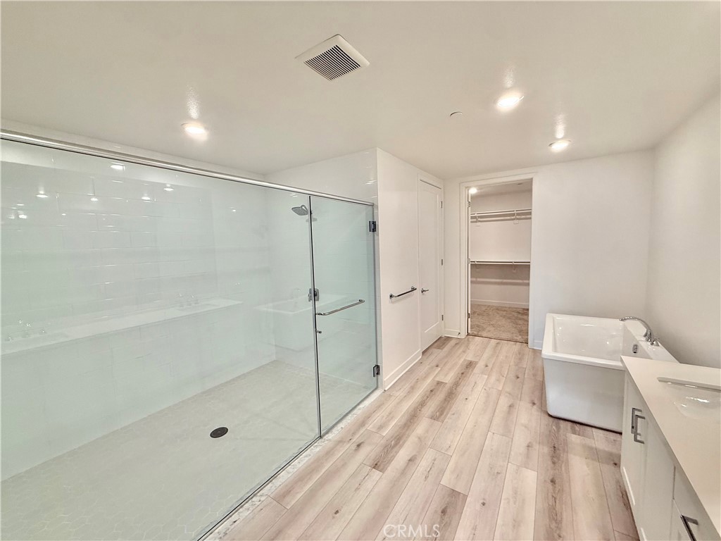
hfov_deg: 102.1
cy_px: 270
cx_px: 360
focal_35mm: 14
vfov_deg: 85.7
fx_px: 292
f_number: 2.2
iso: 200
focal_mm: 2.22
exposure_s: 1/120
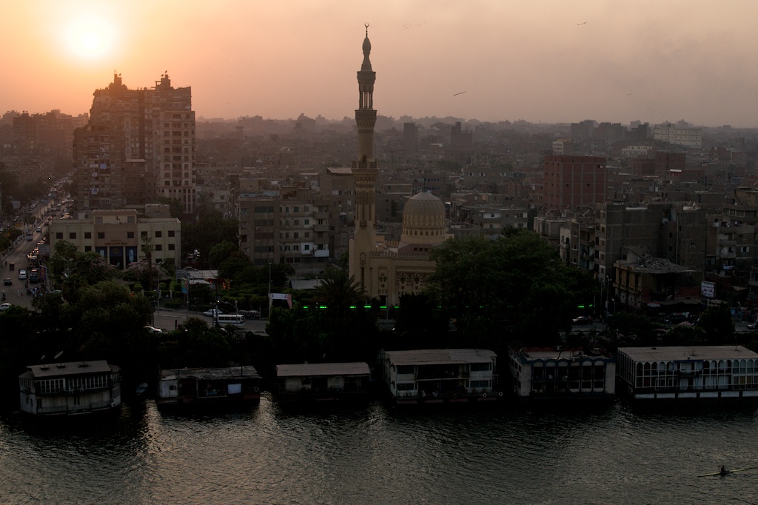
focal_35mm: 42
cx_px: 379
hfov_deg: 46.4
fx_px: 884
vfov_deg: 31.9
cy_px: 252
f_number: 4
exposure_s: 1/640
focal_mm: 28
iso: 250
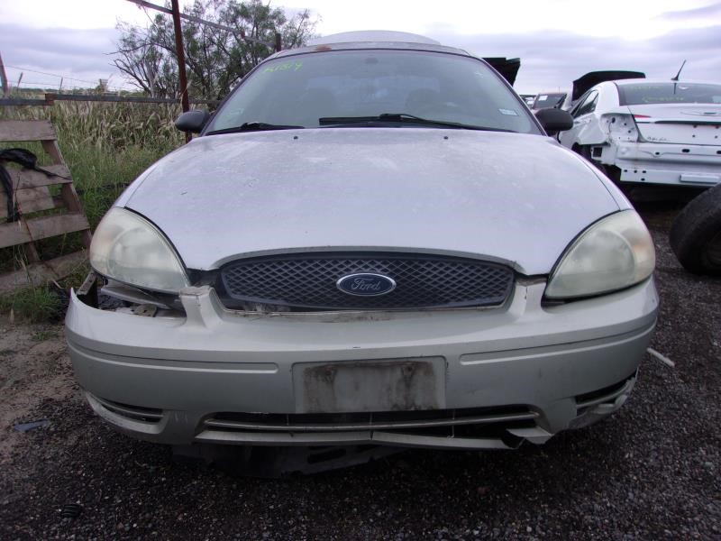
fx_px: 562
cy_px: 270
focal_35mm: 27
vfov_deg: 51.4
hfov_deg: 65.3
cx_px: 360
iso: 80
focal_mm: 4.9
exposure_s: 1/150
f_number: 3
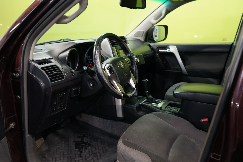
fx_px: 196
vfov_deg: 45.0
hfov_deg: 63.7
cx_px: 124
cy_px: 80
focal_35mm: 29
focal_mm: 28
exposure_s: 1/25
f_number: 3.5
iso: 400
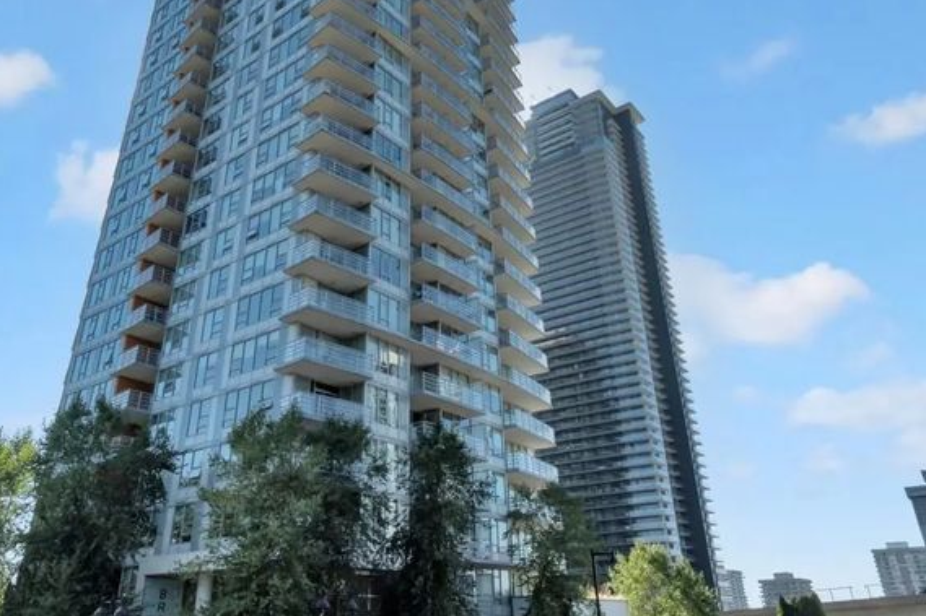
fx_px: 694
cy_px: 236
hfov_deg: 67.3
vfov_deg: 47.5
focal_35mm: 27
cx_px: 433
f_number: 8
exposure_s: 1/1000
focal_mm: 10
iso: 400
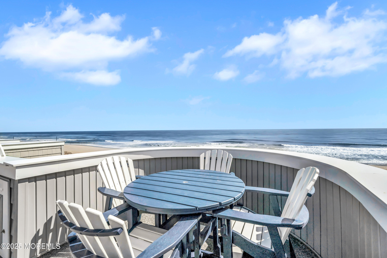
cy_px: 129
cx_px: 194
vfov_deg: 73.7
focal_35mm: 16
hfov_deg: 96.7
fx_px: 172
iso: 200
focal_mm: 16
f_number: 8
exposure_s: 1/2500
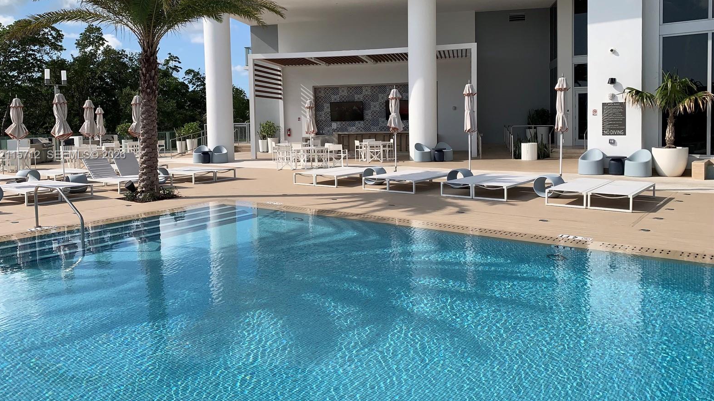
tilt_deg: -2.6
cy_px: 156
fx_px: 549
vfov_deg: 40.0
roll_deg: +0.8
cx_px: 349
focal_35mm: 29
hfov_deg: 66.1
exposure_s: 1/2364
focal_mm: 4.25
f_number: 1.8
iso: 25
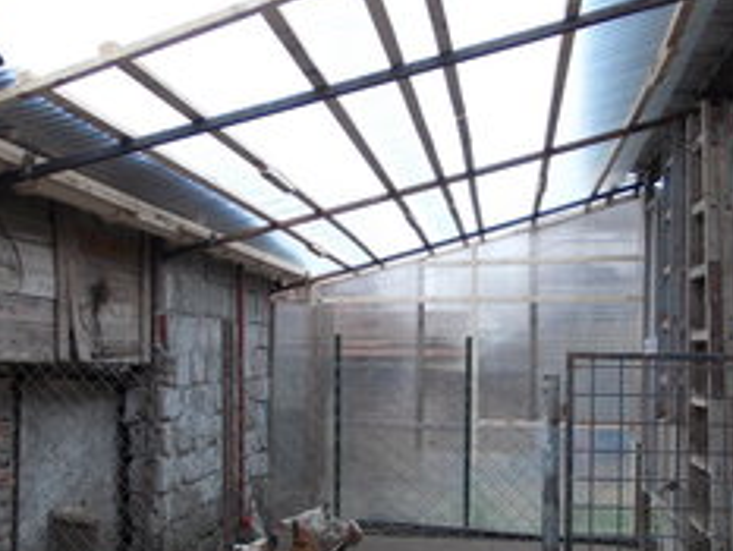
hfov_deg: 44.7
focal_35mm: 42
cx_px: 315
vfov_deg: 34.0
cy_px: 376
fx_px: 890
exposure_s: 1/30
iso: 80
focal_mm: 4
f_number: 2.7
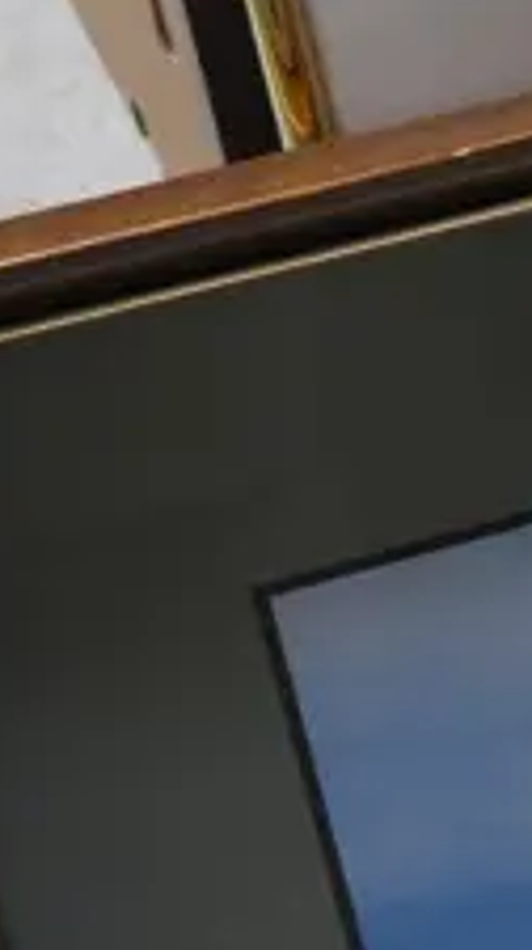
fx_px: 3749
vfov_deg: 14.4
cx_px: 1634
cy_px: 386
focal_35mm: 149
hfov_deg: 7.2
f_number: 3.6
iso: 320
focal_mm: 15
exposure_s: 1/60
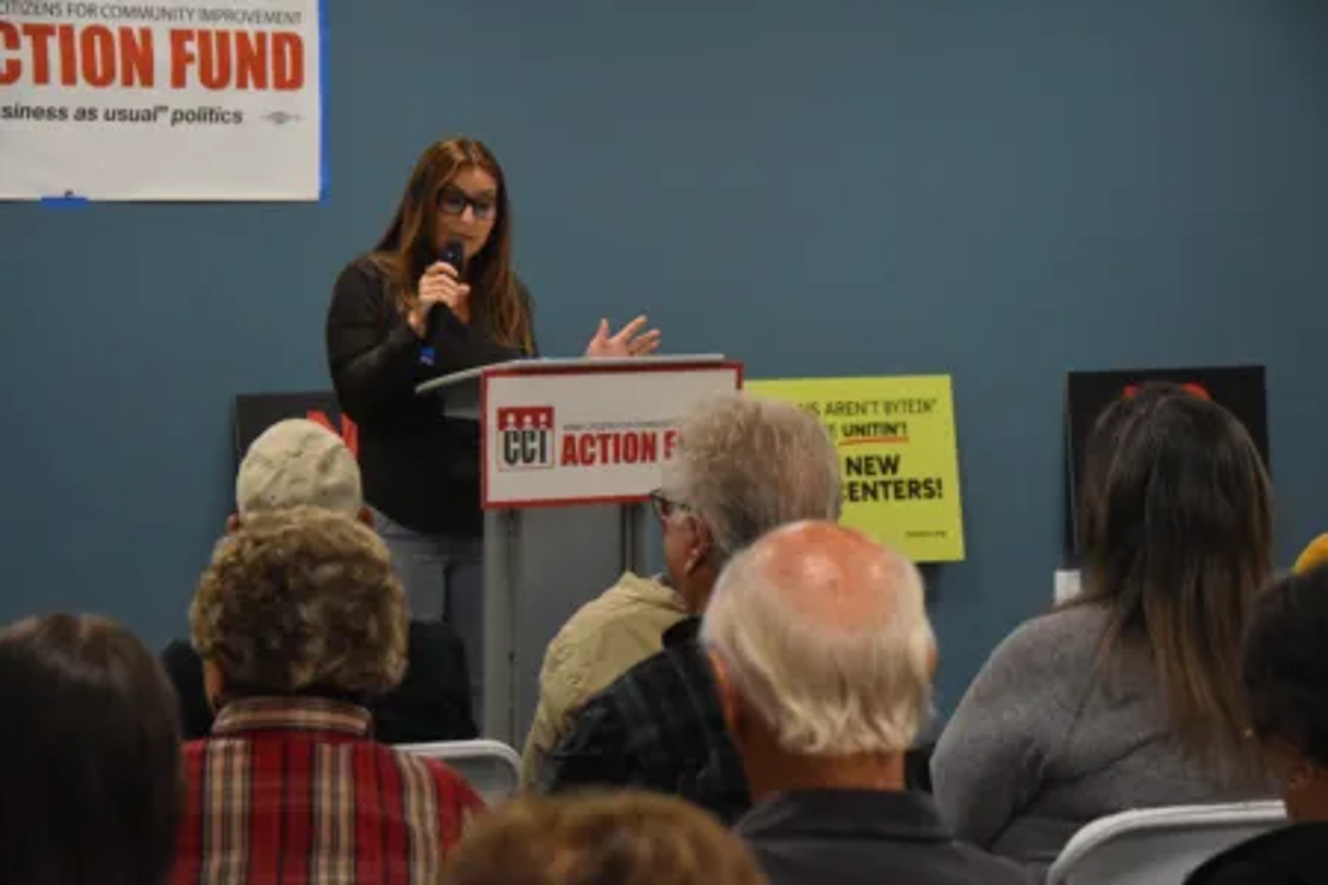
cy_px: 442
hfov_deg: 18.2
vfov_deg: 12.2
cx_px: 664
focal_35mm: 112
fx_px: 4150
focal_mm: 75
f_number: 5.3
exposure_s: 1/250
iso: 4500
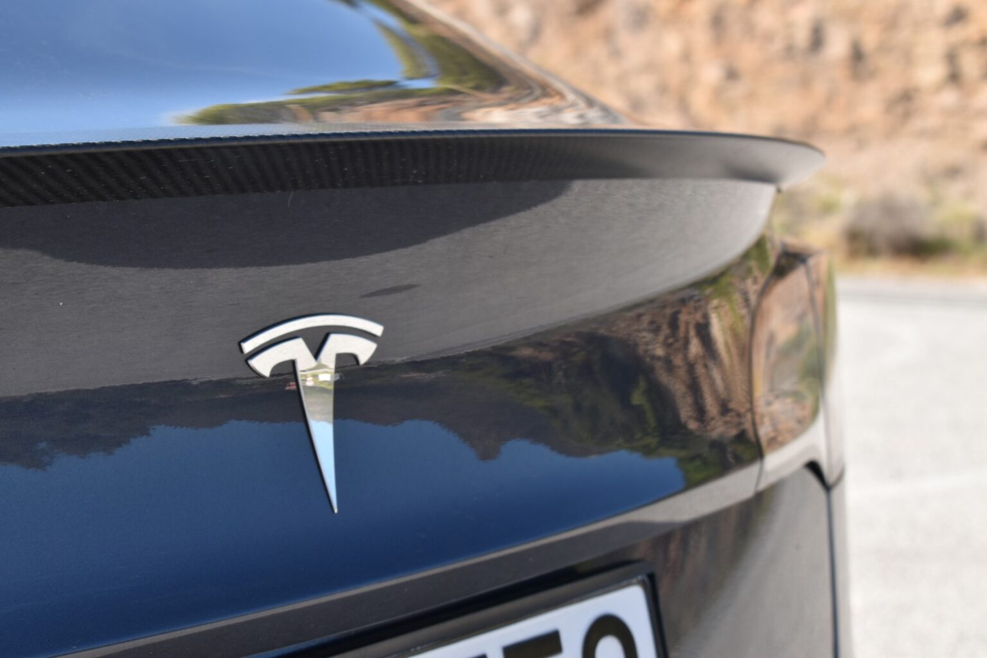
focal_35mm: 82
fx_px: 2262
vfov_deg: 16.6
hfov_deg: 24.6
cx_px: 494
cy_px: 329
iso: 200
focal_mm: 55
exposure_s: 1/250
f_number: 8
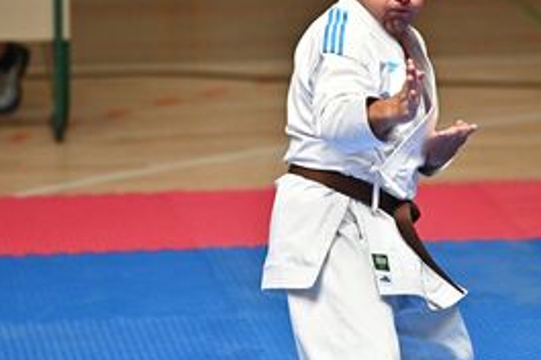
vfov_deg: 4.0
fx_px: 5103
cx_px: 355
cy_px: 86
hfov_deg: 6.1
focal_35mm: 340
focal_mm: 200
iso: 2000
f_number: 2.8
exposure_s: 1/5000
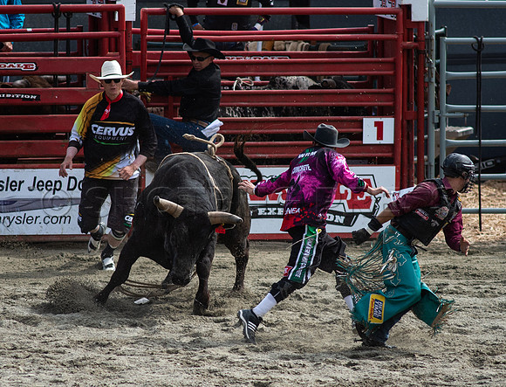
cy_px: 248
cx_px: 239
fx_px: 8402
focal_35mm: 571
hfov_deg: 3.4
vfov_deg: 2.6
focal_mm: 300
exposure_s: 1/6400
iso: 800
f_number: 4
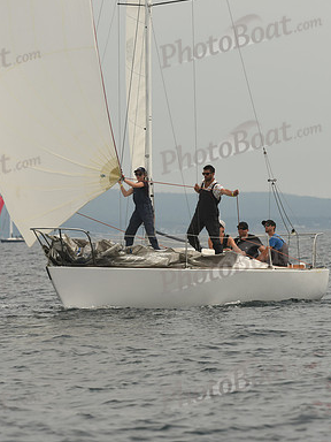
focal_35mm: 392
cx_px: 101
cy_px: 220
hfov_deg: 3.8
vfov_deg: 5.1
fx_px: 4998
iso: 250
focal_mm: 270
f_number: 6.3
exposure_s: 1/1000
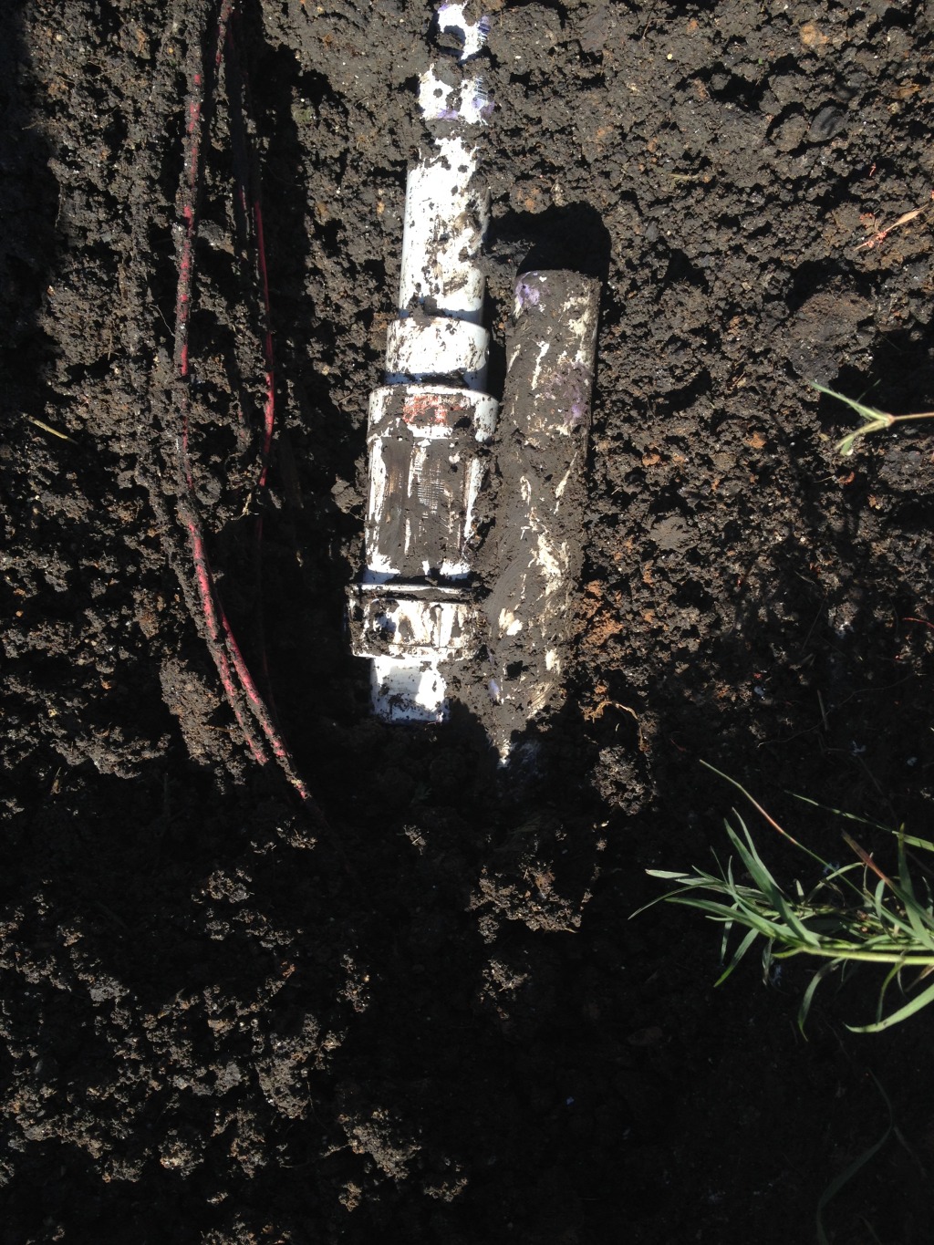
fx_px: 1259
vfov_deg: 52.6
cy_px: 622
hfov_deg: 40.7
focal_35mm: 35
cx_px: 467
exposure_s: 1/1200
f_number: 2.4
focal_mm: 4.28
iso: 50
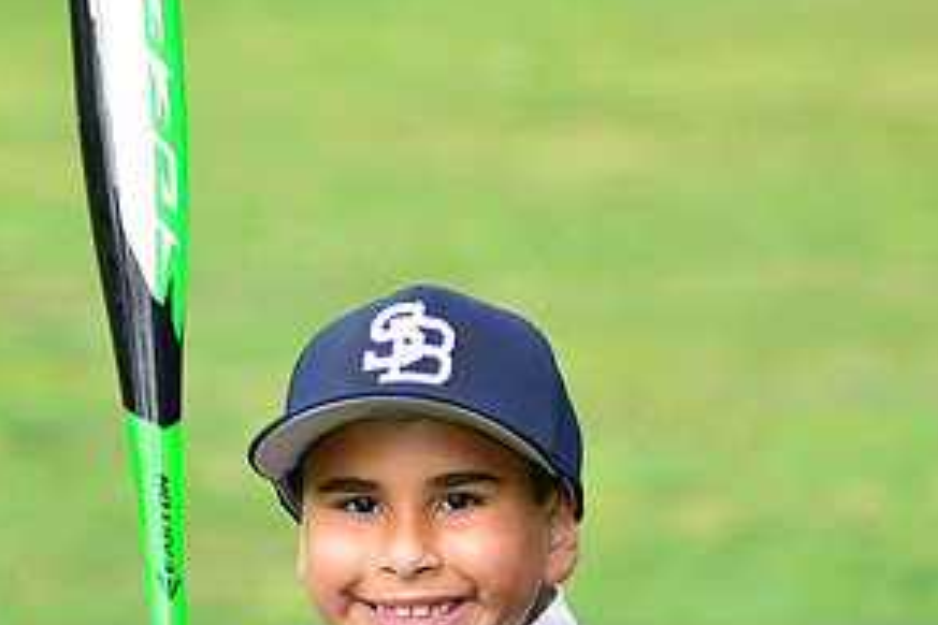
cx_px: 350
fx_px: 8311
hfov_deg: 6.5
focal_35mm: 319
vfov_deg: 4.3
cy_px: 664
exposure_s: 1/200
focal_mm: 160
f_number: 5.6
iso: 320
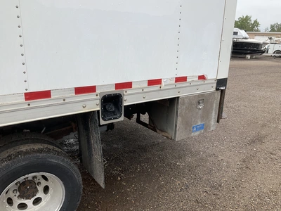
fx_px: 235
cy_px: 106
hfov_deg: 61.7
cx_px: 140
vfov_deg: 48.2
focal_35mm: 29
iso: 25
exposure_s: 1/804
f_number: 1.8
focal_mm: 3
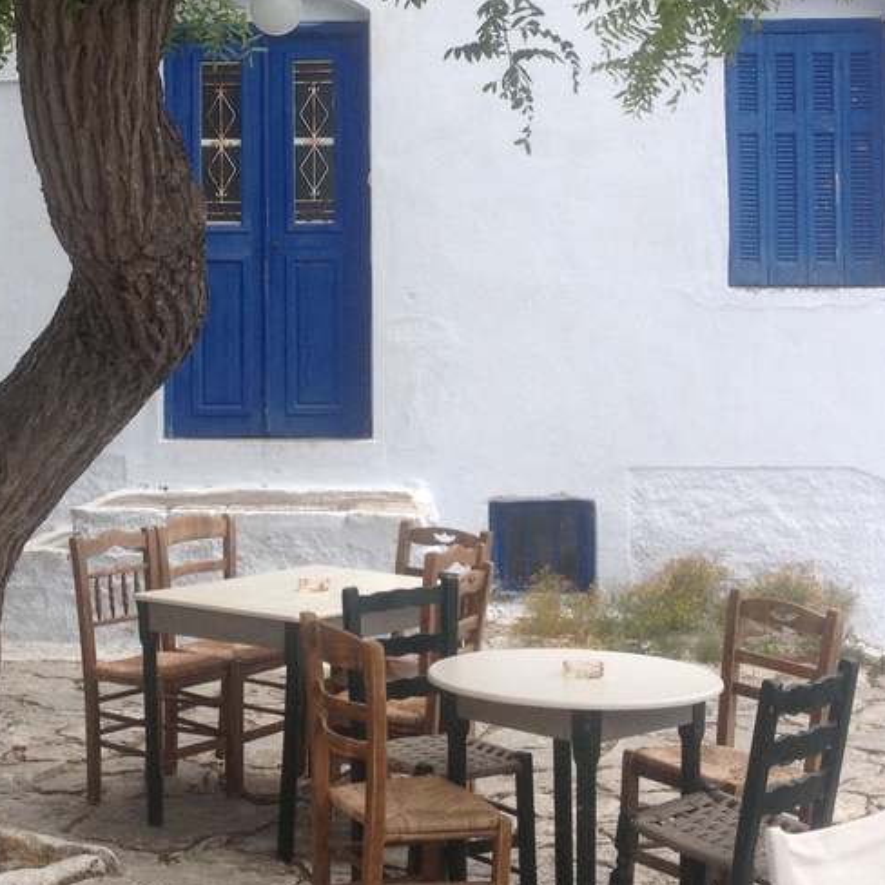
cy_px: 259
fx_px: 2198
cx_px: 285
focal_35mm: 76
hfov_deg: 22.7
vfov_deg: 22.6
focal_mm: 4.28
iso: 50
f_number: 2.4
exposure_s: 1/1381
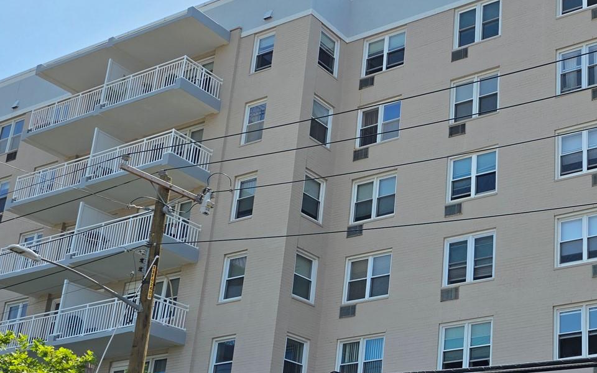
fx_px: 846
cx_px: 562
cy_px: 307
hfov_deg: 36.0
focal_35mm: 52
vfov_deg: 24.4
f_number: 1.7
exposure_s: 1/4434
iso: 80
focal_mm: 6.3
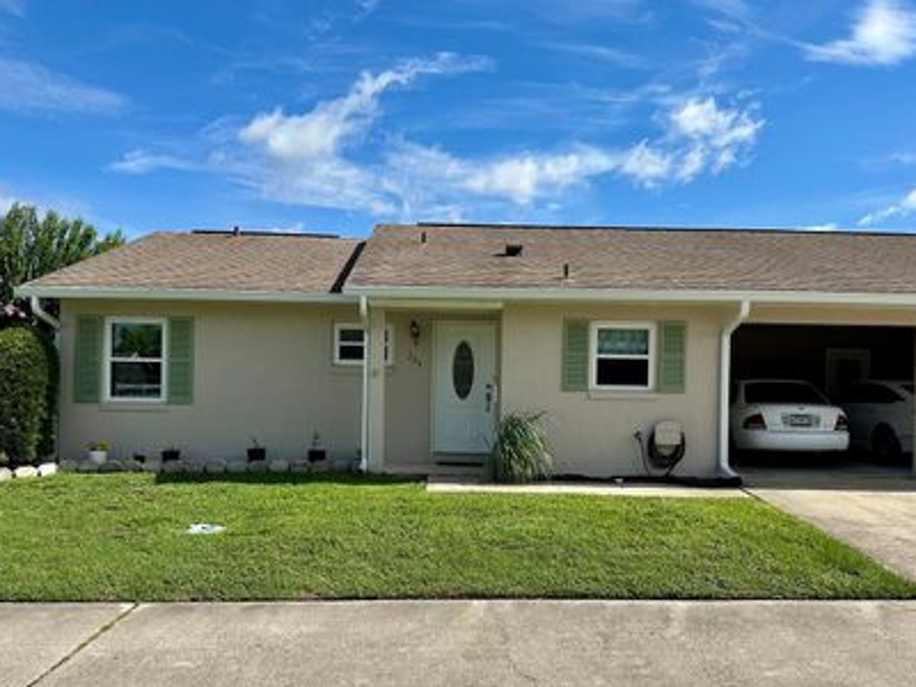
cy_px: 393
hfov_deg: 60.0
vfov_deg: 46.7
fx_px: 794
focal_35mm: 30
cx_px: 469
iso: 80
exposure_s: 1/5000
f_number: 1.78
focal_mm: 6.86
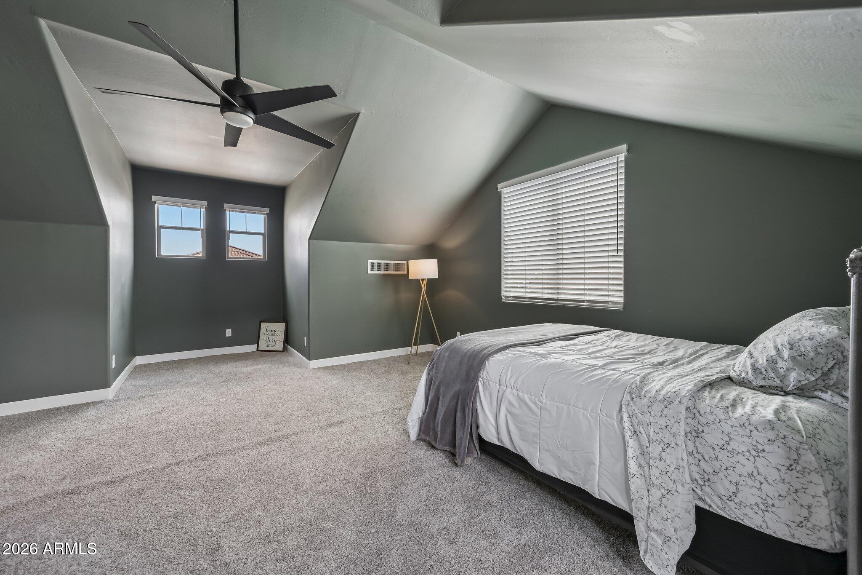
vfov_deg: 81.2
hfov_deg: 104.3
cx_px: 431
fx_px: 335
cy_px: 288
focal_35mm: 14
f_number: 8
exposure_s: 1/50
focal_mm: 14
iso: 640
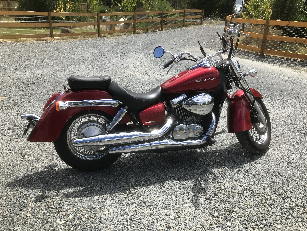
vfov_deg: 49.7
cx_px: 154
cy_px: 116
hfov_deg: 63.4
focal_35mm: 28
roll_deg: -1.8
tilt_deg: -24.6
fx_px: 248
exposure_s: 1/2037
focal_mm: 3.99
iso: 20
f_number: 1.8
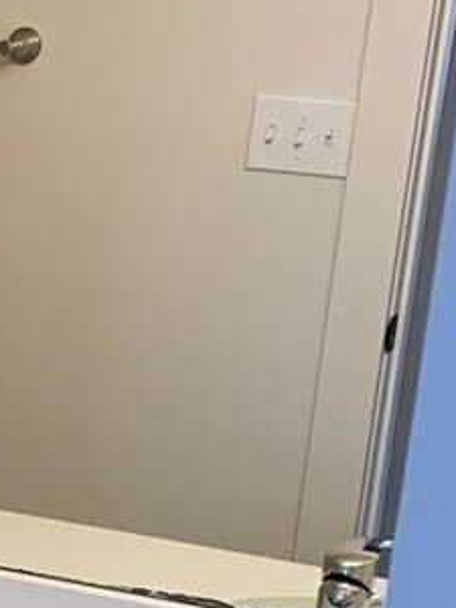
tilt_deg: -18.7
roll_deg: -1.1
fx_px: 2196
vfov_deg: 15.4
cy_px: 663
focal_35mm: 125
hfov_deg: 10.7
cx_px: -488
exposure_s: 1/60
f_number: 1.8
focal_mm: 4.25
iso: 80
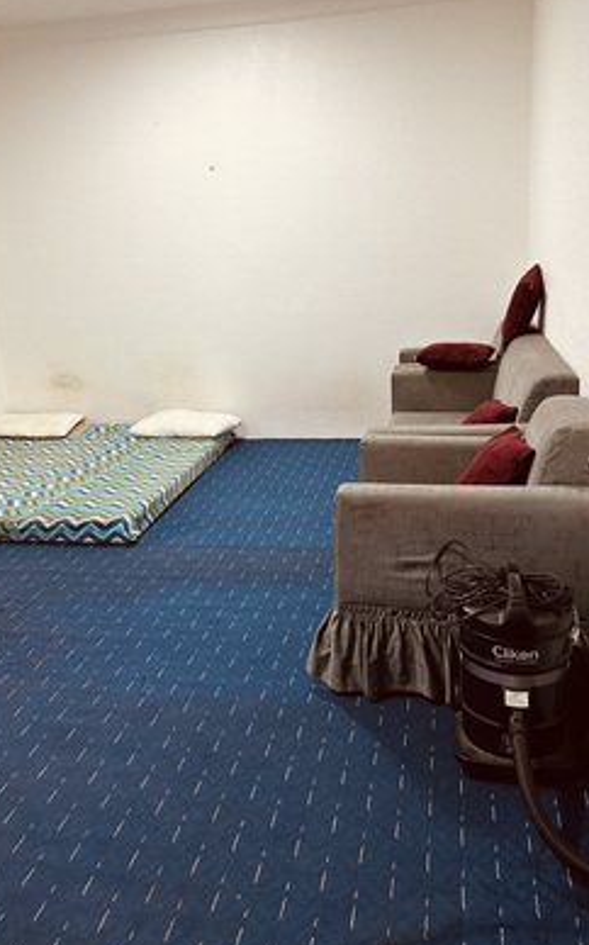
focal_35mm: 30
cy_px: 444
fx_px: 772
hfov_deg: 41.7
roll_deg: +2.8
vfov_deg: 62.9
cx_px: 269
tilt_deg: -14.3
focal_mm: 6.86
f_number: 1.78
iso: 200
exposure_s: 1/60
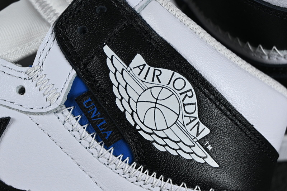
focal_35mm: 75
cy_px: 96
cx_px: 144
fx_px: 598
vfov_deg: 18.2
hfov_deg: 27.0
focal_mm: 50
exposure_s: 1/160
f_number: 6.3
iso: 400
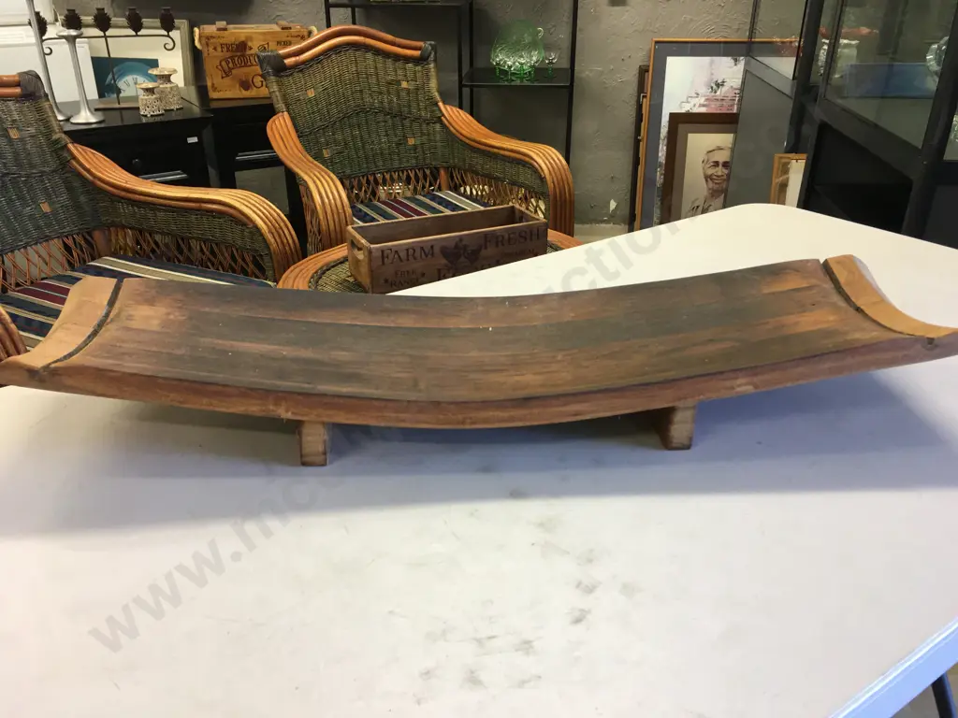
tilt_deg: -25.2
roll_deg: -0.6
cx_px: 479
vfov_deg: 48.2
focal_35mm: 29
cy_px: 359
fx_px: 803
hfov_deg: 61.7
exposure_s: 1/17
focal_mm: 4.15
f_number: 2.2
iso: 40
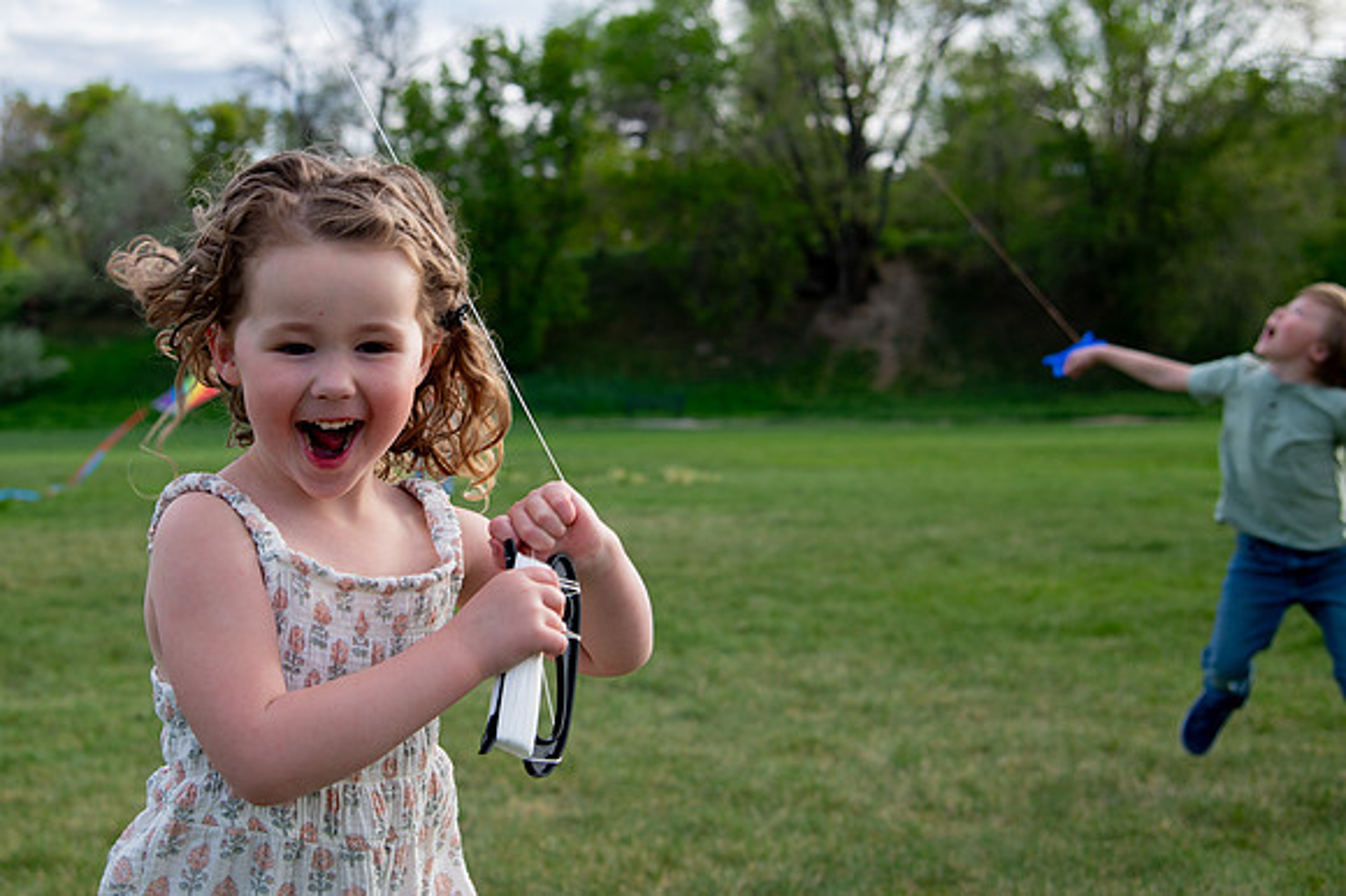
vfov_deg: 22.4
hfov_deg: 32.9
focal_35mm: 60
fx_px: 2251
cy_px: 314
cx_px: 427
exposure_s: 1/500
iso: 200
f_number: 5
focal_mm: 44
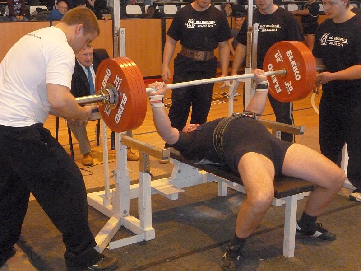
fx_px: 584
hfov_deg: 34.3
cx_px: 180
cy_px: 136
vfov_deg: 26.1
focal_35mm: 56
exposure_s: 1/60
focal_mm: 10
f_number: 4.4
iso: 1000
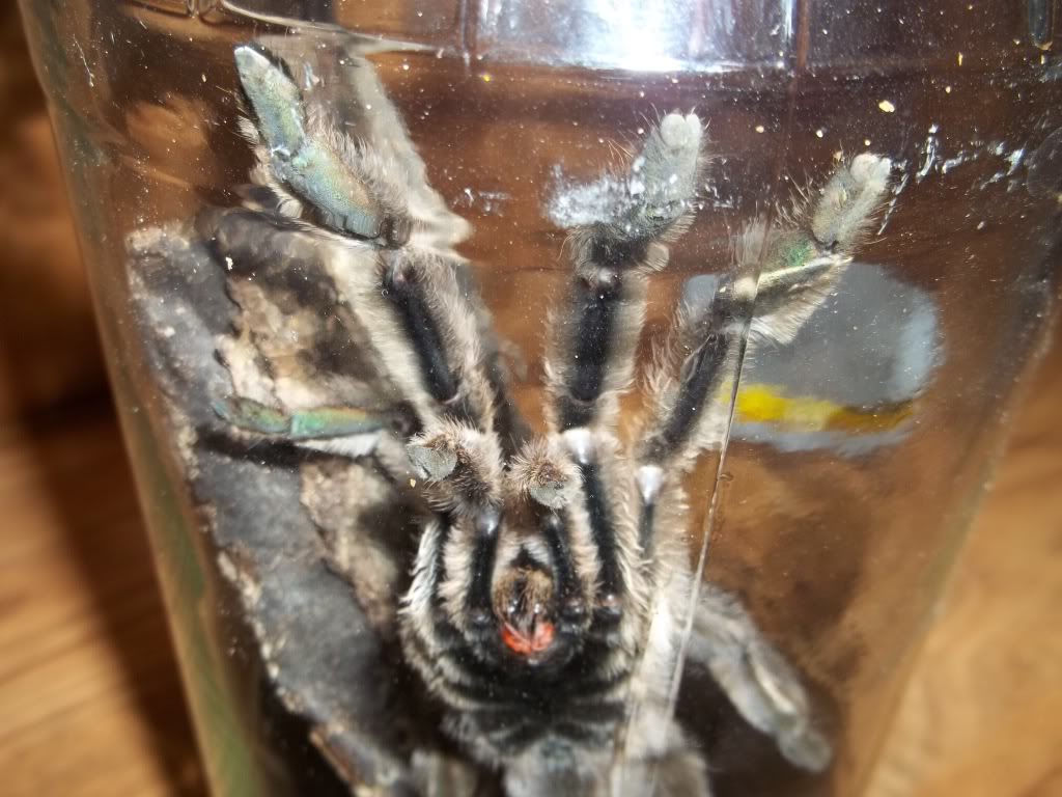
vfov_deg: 42.9
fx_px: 1012
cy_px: 398
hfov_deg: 55.4
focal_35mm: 33
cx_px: 531
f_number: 3.3
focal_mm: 5.9
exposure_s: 1/30
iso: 64
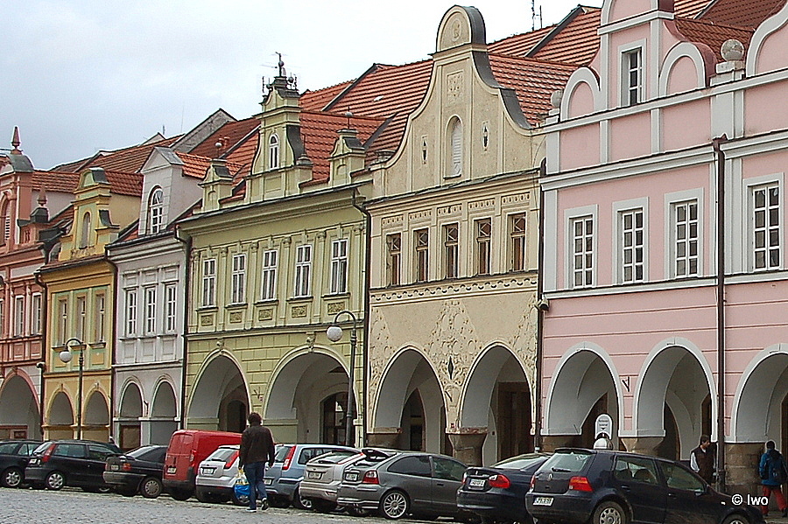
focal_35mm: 36
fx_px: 788
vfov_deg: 36.8
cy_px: 262
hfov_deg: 53.2
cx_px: 394
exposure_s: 1/100
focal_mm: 24
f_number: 10
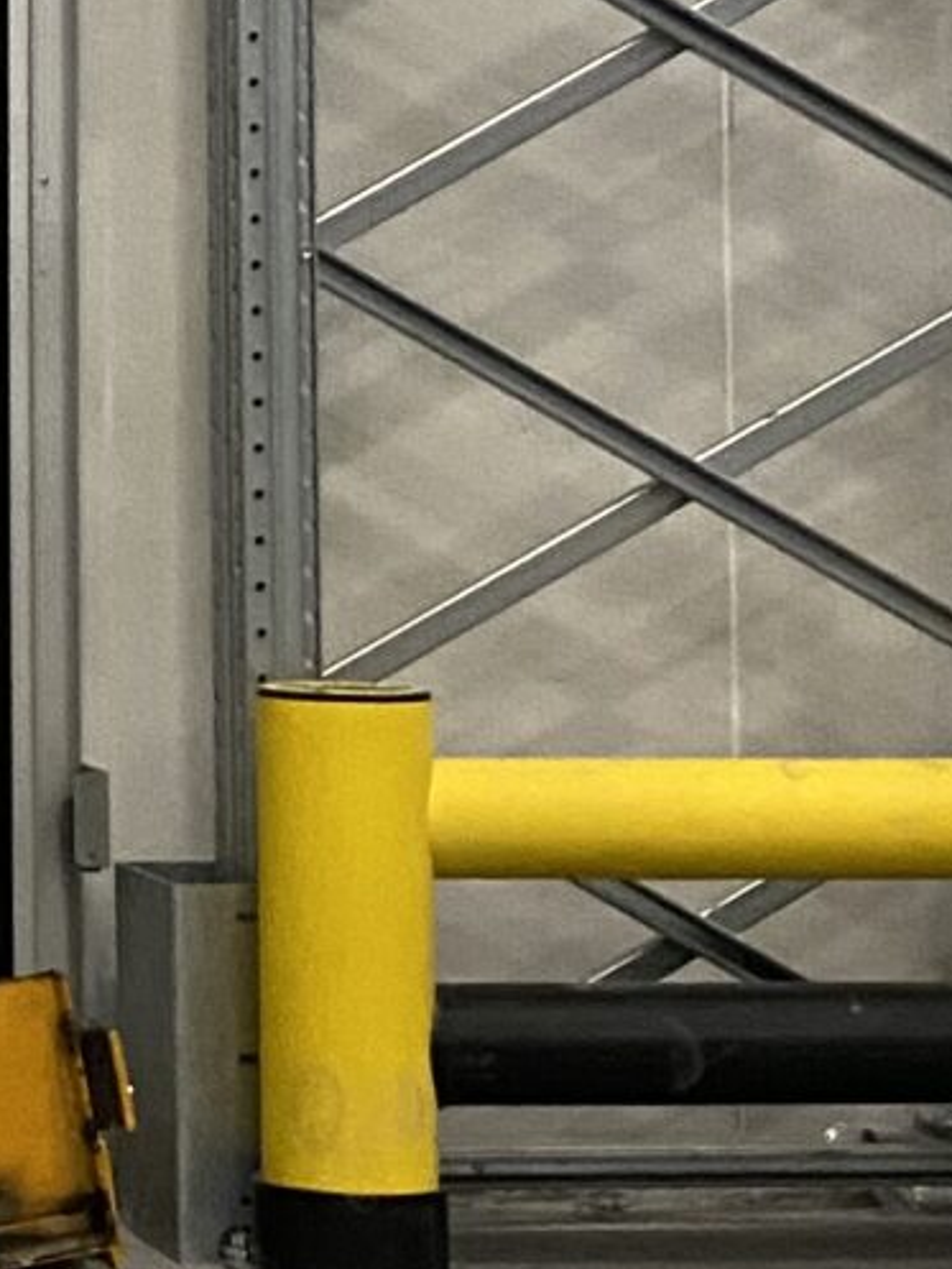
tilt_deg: +3.5
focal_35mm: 134
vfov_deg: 14.5
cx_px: -745
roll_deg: -0.4
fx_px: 4912
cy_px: 26
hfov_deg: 10.4
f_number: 1.8
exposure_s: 1/50
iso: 400
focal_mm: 4.25
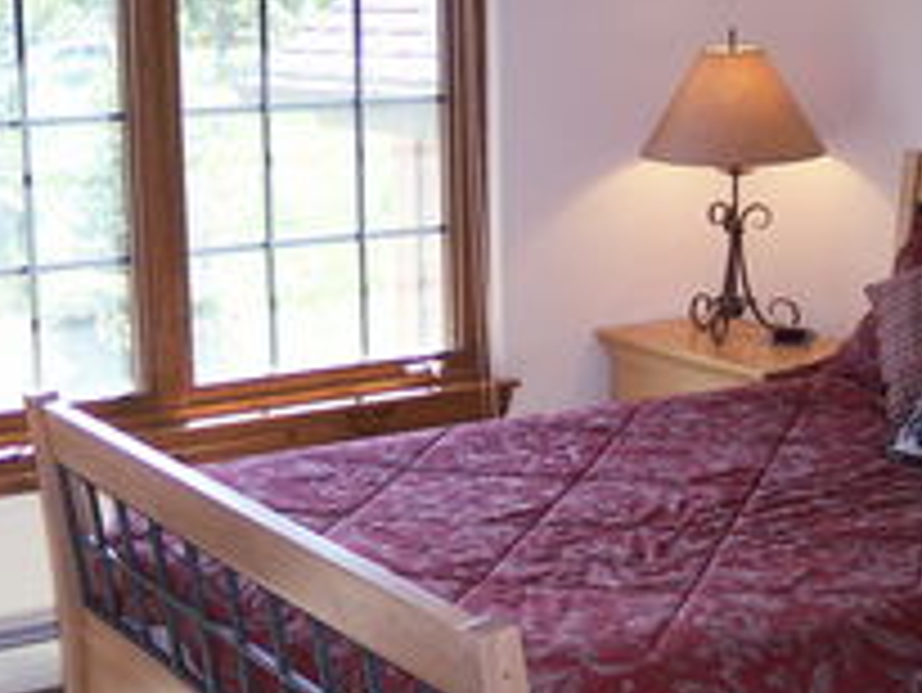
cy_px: 328
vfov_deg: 21.0
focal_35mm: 70
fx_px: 1866
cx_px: 418
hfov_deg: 27.7
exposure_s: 1/90
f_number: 2.8
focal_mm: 8
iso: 140
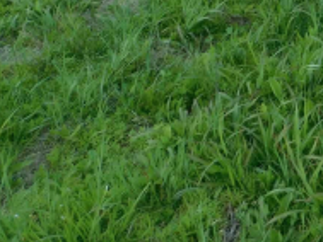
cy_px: -160
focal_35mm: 81
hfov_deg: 20.2
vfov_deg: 16.1
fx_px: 756
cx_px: 507
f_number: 3
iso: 125
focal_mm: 4
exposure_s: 1/160
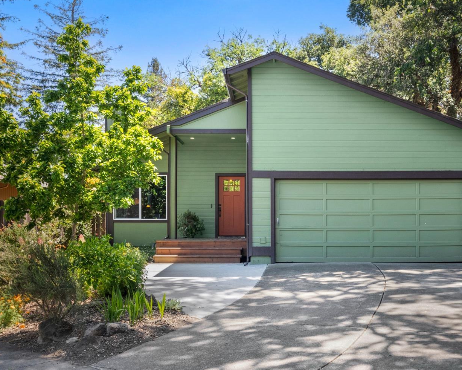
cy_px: 187
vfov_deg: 38.2
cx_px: 267
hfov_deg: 46.7
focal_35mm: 39
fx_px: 533
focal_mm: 34
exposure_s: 1/200
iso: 400
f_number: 8
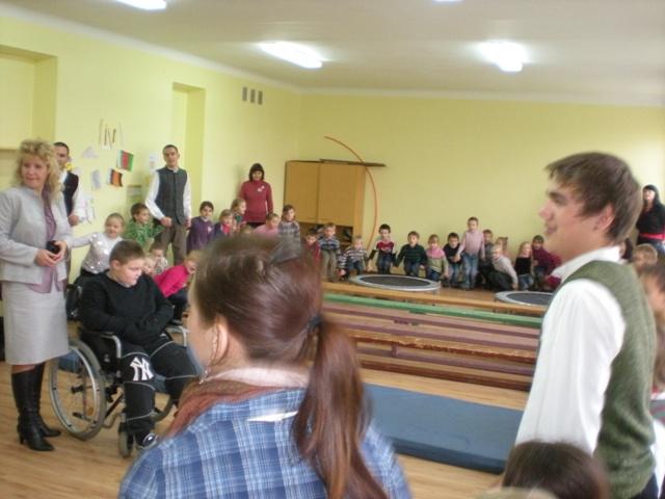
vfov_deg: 37.7
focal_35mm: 38
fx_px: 730
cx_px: 332
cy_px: 250
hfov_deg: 49.0
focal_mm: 6.3
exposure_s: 1/48.4
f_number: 3.1
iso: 400
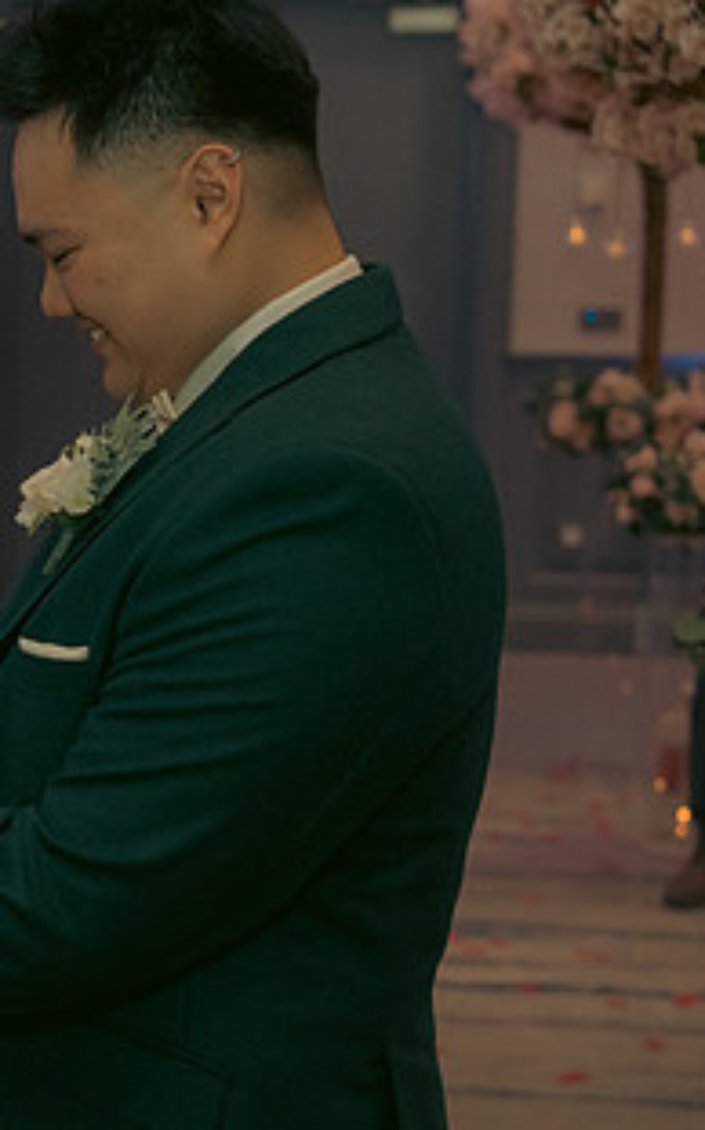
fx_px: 2986
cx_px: -283
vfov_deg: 21.4
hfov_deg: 12.9
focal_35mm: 97
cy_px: 641
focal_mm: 51
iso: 2500
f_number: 3.5
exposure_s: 1/160
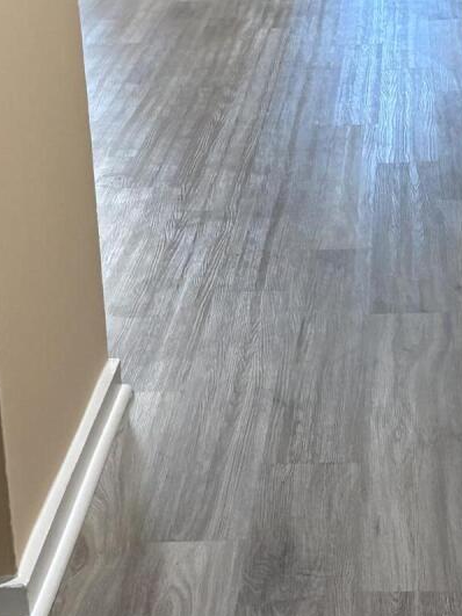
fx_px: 1745
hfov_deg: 15.0
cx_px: 342
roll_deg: +1.4
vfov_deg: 20.0
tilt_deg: -16.7
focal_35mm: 98
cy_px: 212
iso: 250
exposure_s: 1/60
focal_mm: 5.96
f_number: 1.6
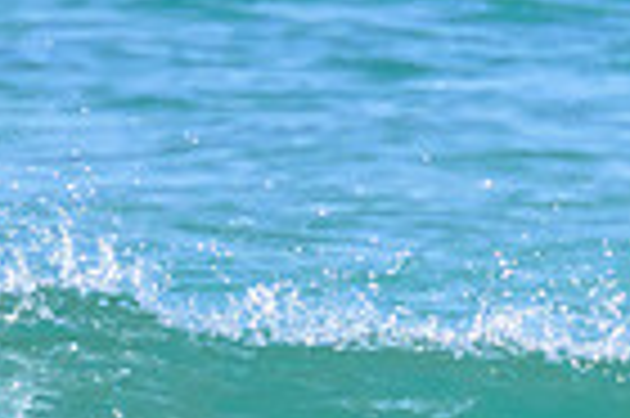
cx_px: 820
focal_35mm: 4512
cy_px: 703
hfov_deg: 0.5
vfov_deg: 0.3
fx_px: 78867
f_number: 11
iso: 1400
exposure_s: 1/1250
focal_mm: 800
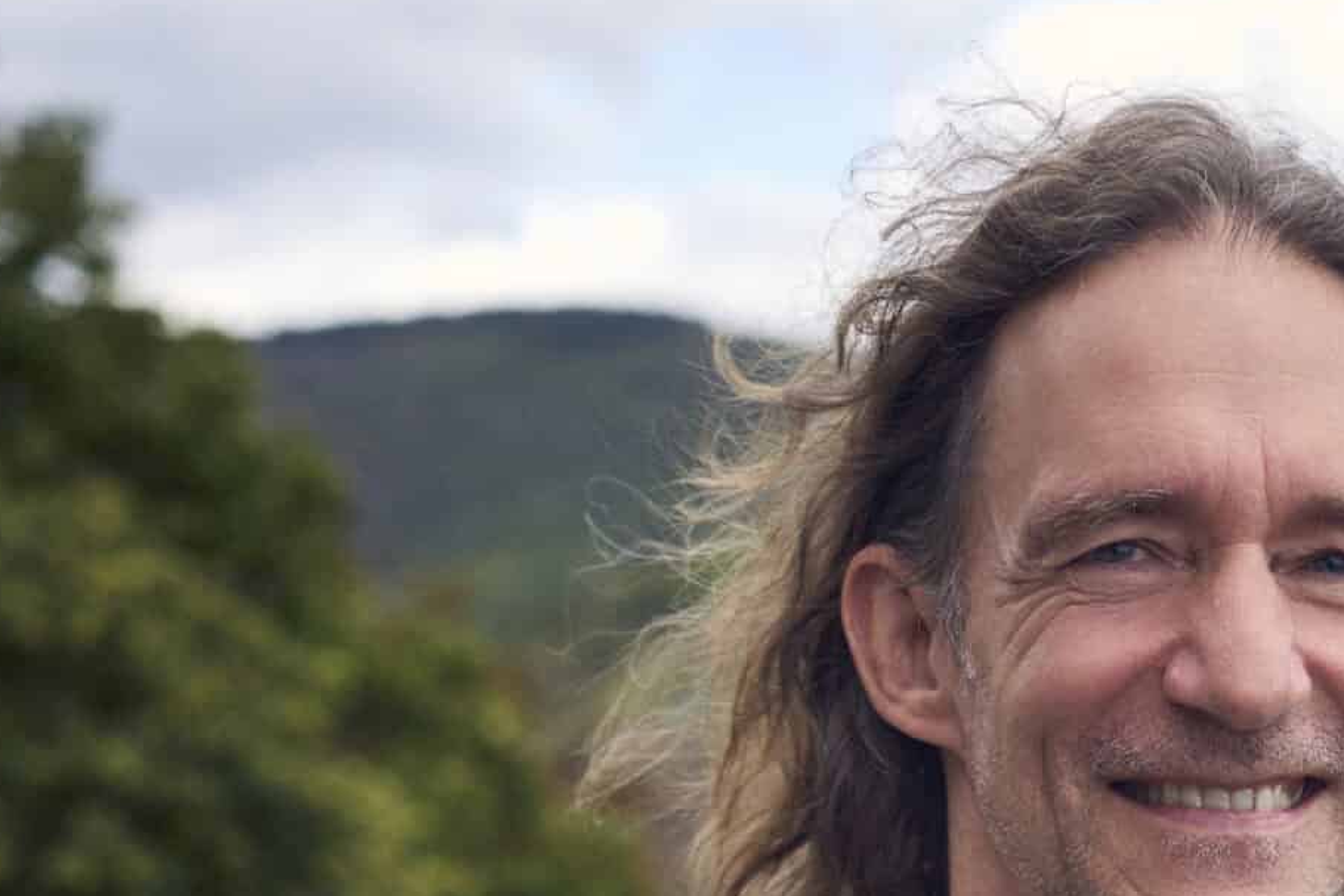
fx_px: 3994
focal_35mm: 107
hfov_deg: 18.9
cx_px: 1051
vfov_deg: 11.5
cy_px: 1802
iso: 200
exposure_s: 1/800
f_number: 3.2
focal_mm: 38
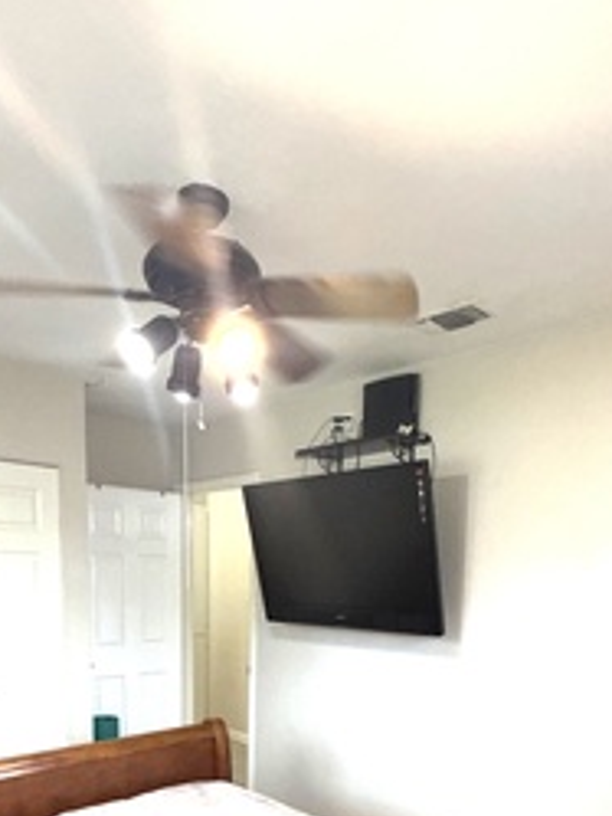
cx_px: 281
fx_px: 636
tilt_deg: -7.4
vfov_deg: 59.2
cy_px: 675
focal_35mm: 27
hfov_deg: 51.3
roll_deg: -1.4
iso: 100
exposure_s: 1/60
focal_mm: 2.22
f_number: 2.2
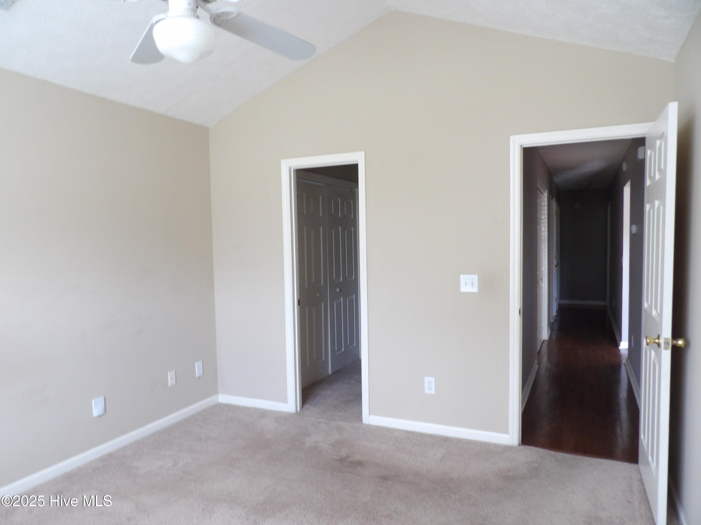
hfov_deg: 71.6
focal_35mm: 24
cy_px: 262
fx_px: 486
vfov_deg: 56.8
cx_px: 350
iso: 200
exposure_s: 1/21
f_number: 3.2
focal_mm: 4.3
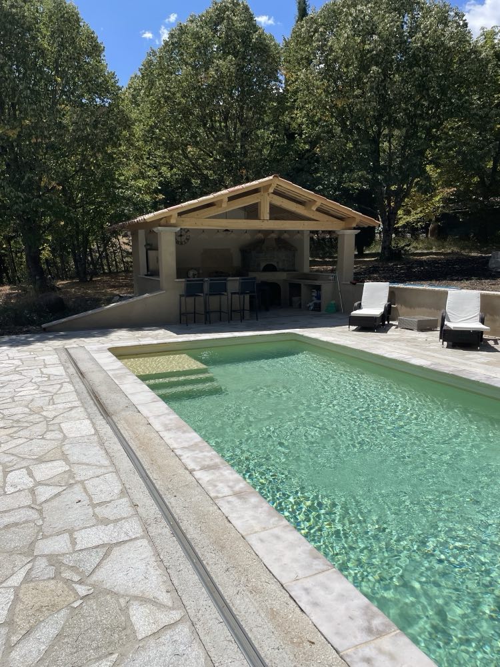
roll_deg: +2.8
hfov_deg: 53.1
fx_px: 501
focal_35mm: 26
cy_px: 334
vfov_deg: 67.3
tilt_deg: -8.4
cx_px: 250
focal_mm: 4.2
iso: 32
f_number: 1.6
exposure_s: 1/7299
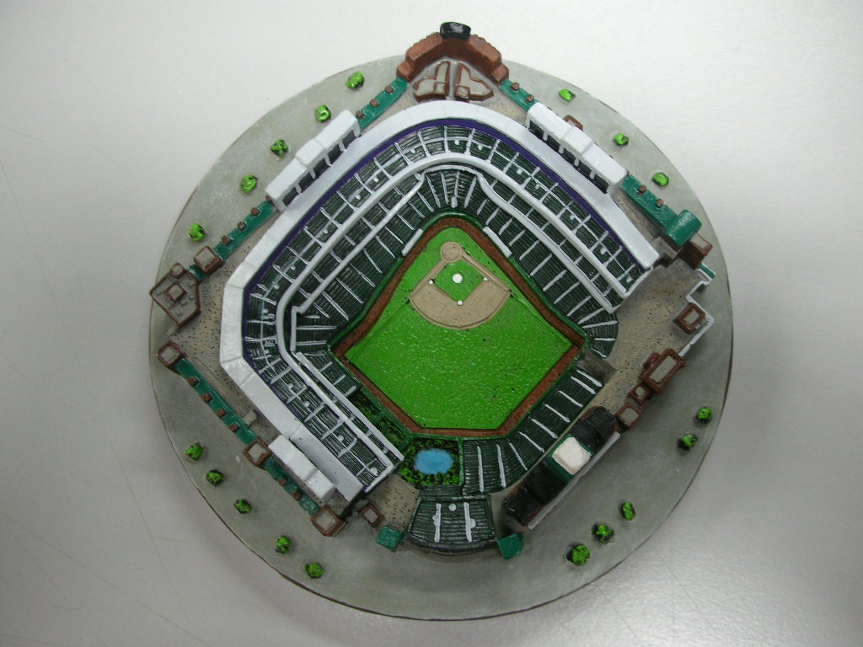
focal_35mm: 35
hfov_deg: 52.6
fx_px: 873
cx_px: 432
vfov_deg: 40.7
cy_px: 324
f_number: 3
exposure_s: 1/9.1
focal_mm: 5.8
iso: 50
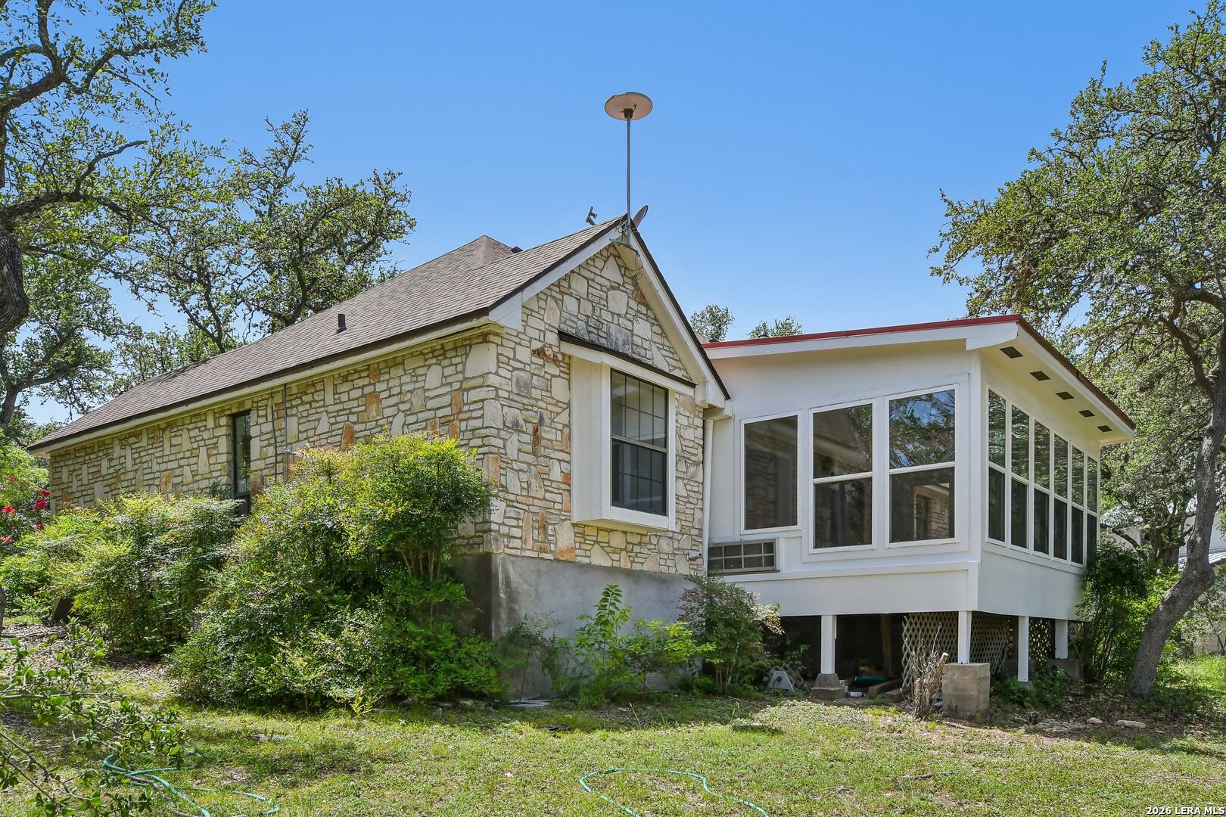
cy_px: 408
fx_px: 919
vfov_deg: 47.9
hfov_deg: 67.4
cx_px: 613
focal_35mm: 27
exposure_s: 1/640
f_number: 9
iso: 400
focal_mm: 18
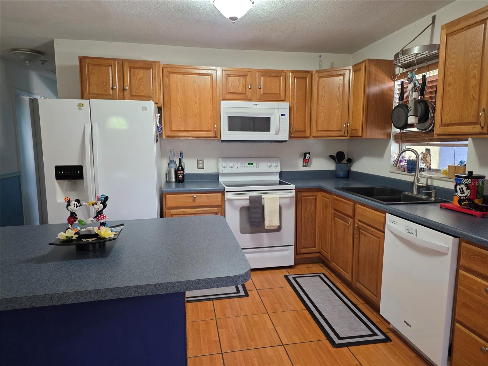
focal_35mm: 23
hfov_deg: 73.9
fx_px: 324
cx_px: 244
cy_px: 183
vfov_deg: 58.9
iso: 500
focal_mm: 6.25
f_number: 1.7
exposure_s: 1/120
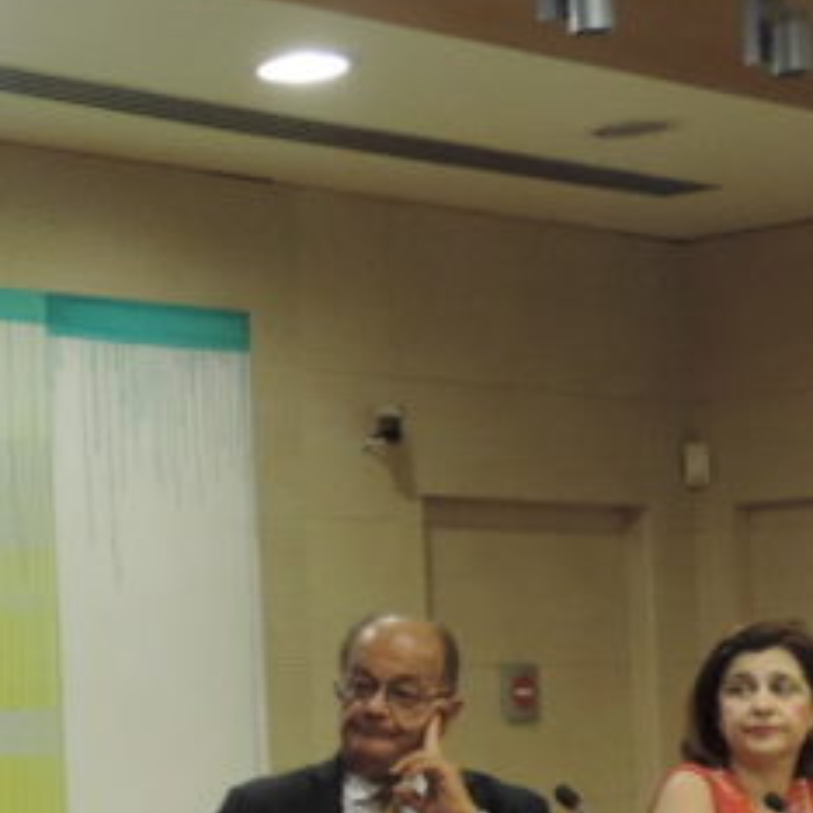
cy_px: 594
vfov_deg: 15.0
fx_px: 3082
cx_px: -278
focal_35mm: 116
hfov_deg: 14.3
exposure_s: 1/30
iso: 400
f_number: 3.1
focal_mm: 5.3
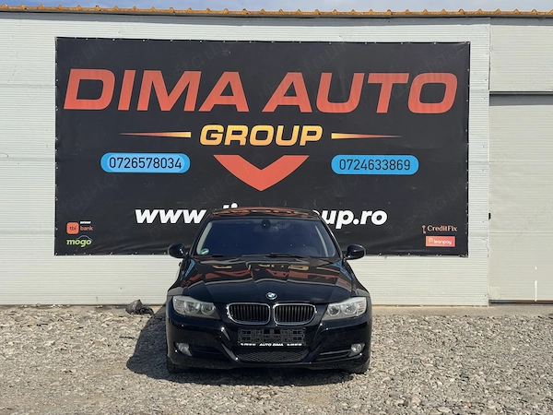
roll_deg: -0.5
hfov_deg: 39.7
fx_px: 767
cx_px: 276
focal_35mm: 48
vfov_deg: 30.3
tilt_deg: +0.7
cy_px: 208
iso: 64
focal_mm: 6.76
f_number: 1.78
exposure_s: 1/5848
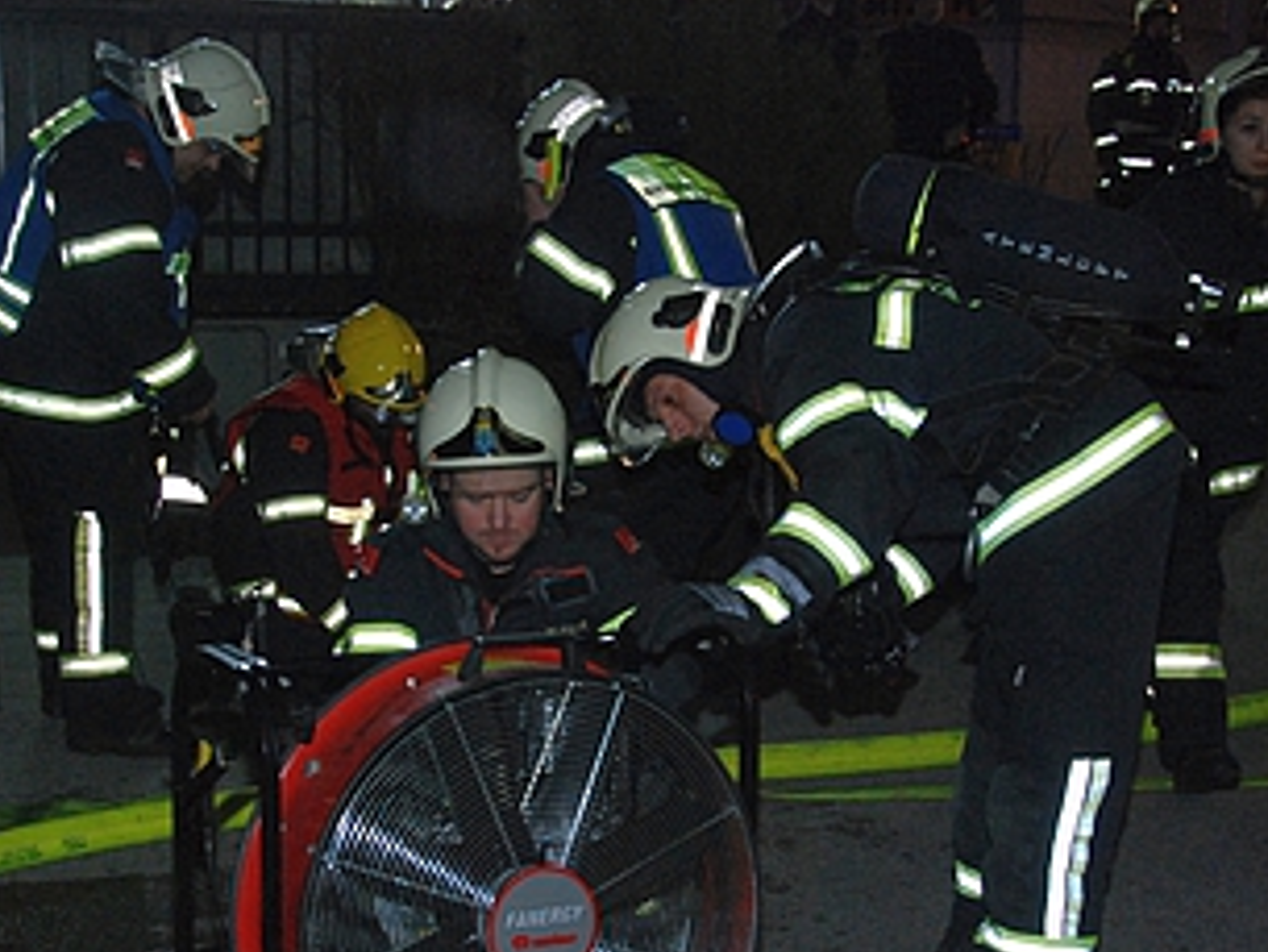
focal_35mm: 61
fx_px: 2226
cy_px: 559
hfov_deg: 31.8
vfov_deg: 24.1
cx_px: 642
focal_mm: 27
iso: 1250
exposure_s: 1/60
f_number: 8
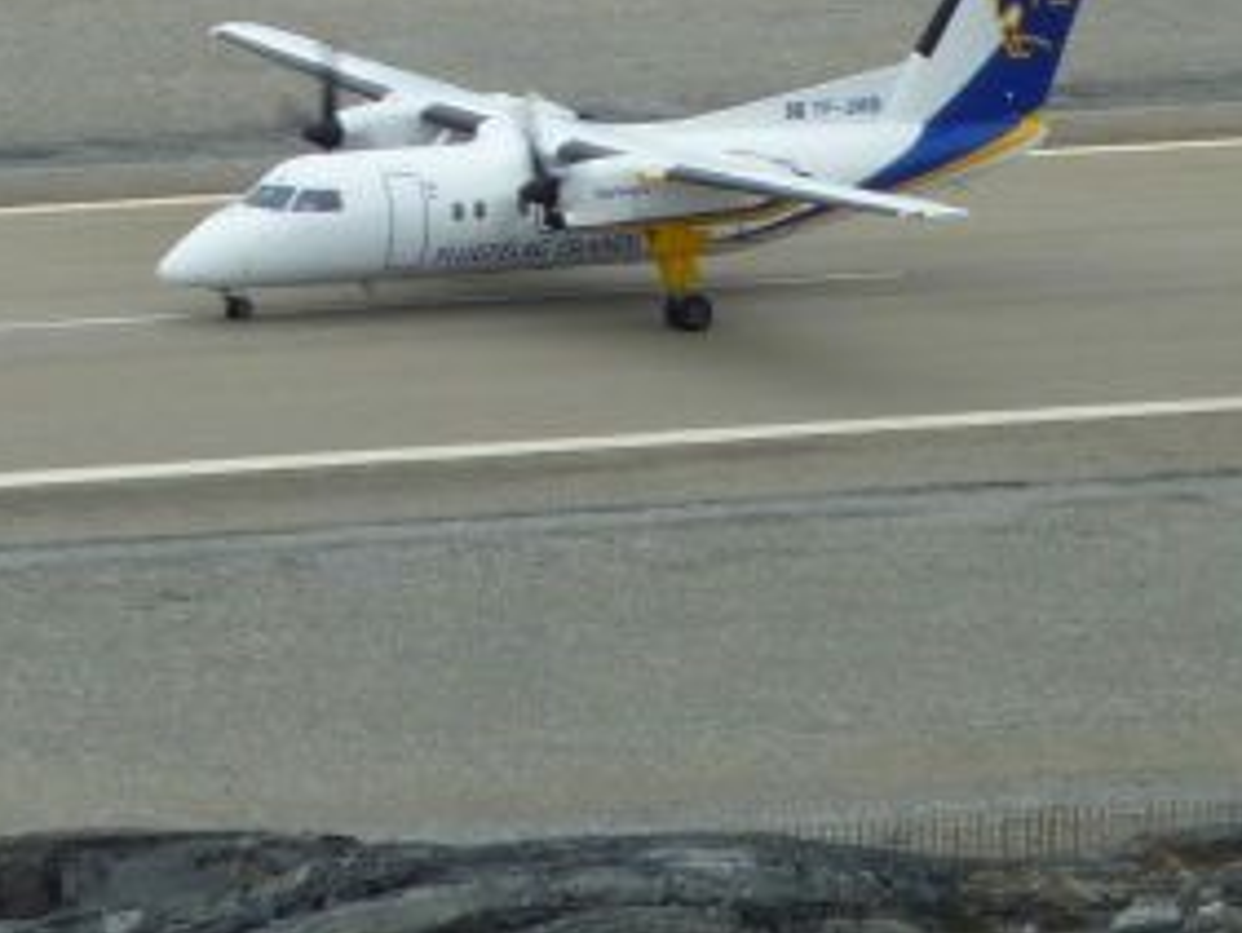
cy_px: 75
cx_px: 331
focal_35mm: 791
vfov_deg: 1.9
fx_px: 28393
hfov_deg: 2.5
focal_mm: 45.7
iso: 80
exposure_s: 1/250
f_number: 4.8
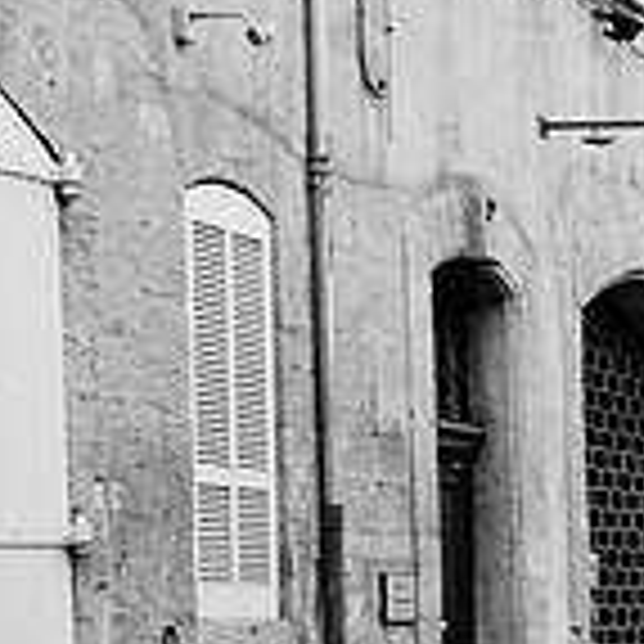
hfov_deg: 12.7
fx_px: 2610
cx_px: 1189
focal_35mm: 124
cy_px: 691
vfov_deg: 13.8
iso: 200
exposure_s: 1/200
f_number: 7.1
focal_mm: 24
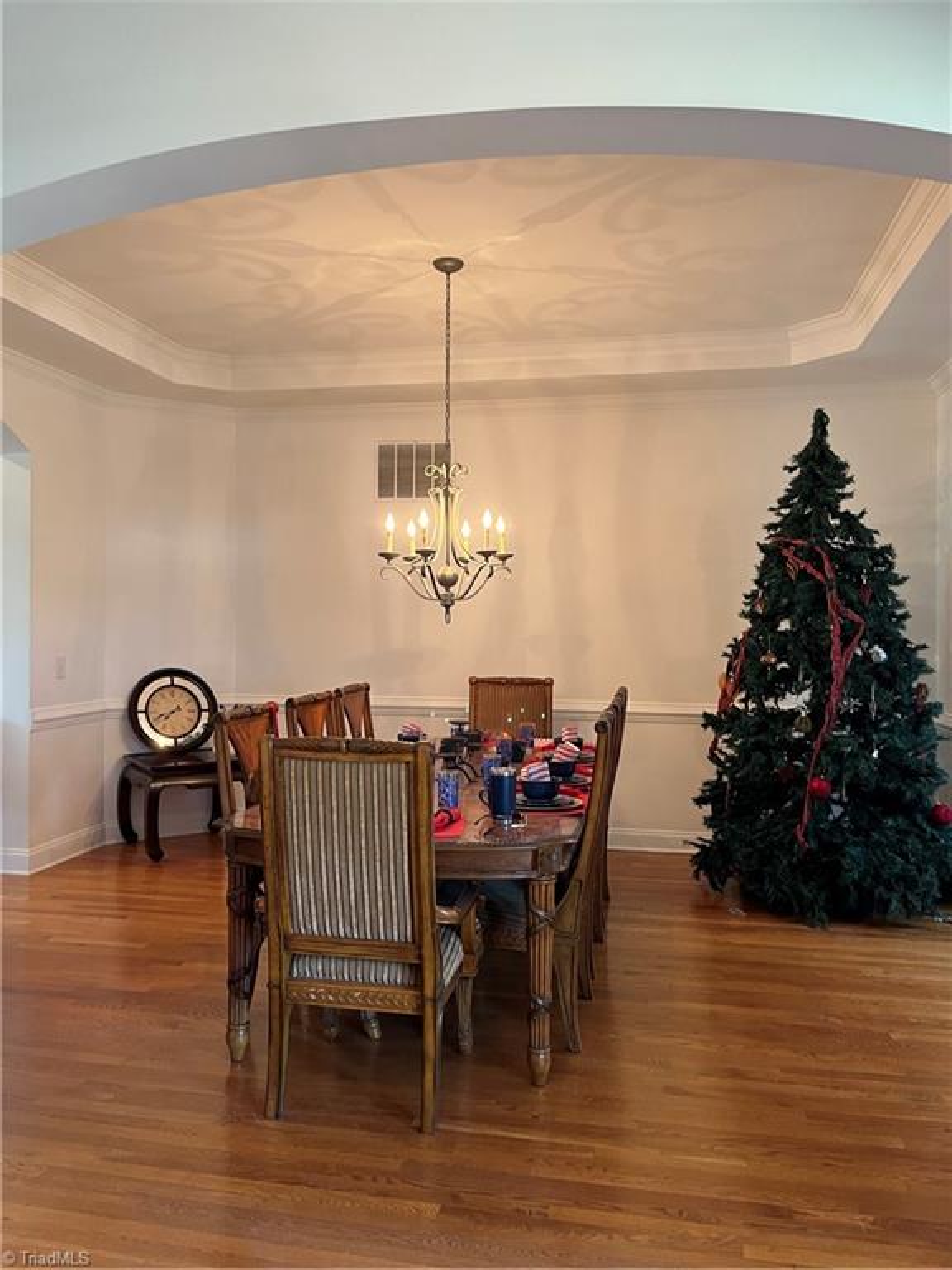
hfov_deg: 53.1
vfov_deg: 67.3
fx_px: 953
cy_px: 635
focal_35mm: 26
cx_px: 476
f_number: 1.6
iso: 125
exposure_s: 1/60
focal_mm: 5.1
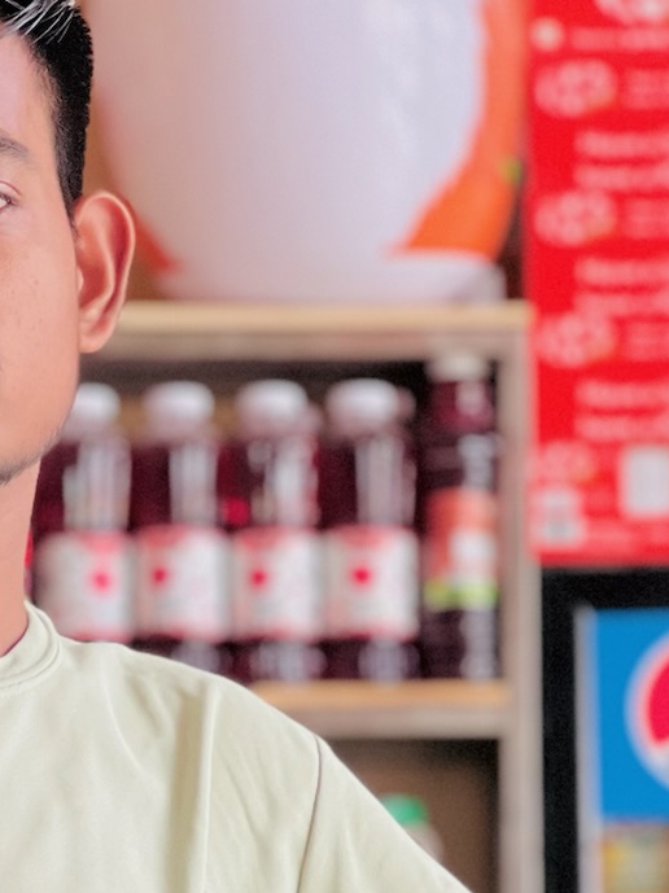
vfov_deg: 8.6
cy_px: 957
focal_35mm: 229
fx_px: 5906
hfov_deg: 6.5
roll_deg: +1.0
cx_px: -12
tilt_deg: +6.0
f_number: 2.8
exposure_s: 1/63
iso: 250
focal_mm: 9
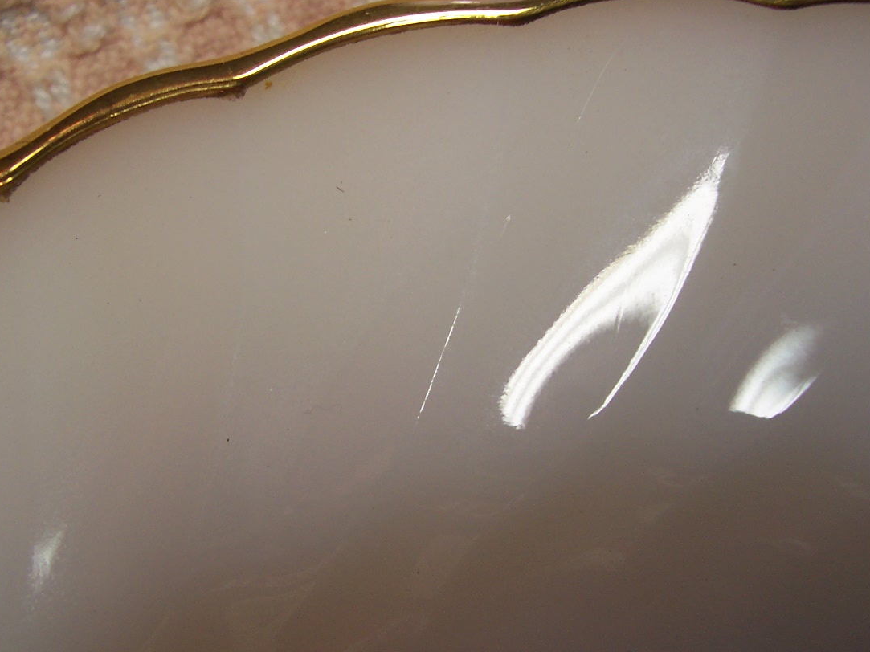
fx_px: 1030
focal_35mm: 41
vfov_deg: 35.1
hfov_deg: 45.8
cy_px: 307
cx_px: 419
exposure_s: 1/60
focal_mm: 5.6
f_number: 2.8
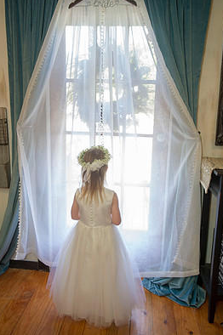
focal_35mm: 32
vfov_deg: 58.7
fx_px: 298
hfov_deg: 41.0
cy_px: 161
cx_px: 110
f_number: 2.8
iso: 640
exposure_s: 1/100
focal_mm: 28
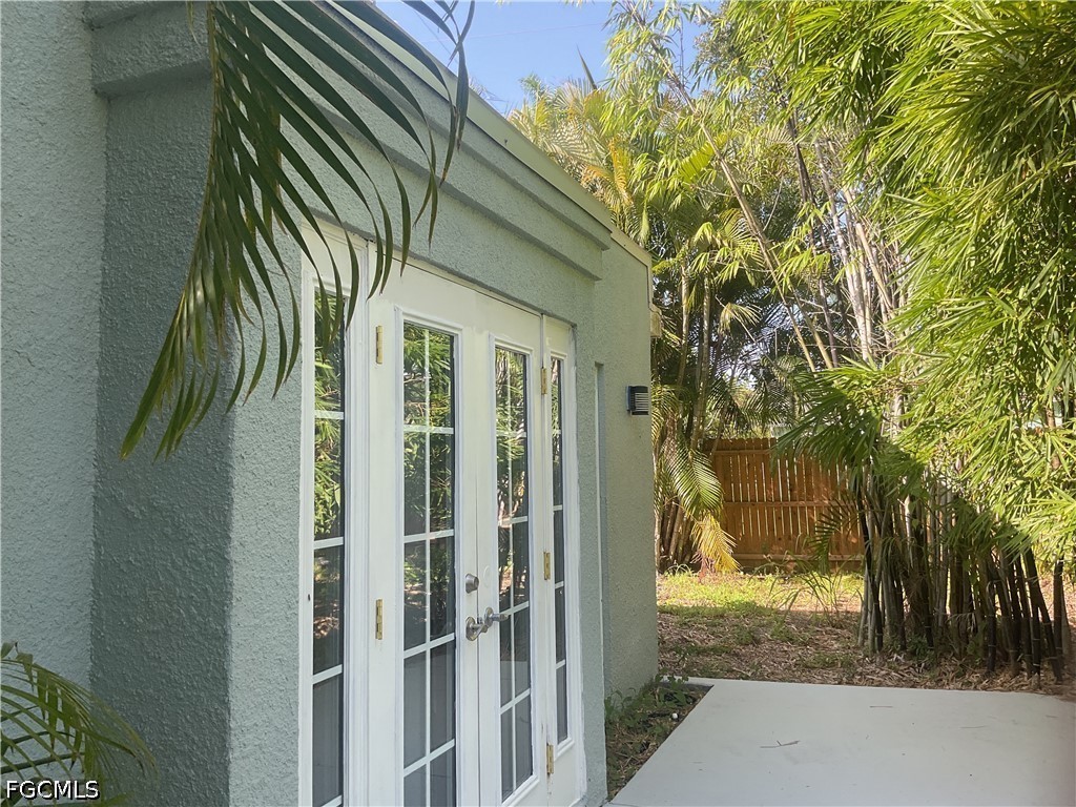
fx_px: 901
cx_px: 538
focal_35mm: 29
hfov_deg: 61.7
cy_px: 404
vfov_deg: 48.2
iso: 16
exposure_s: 1/251
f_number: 1.8
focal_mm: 3
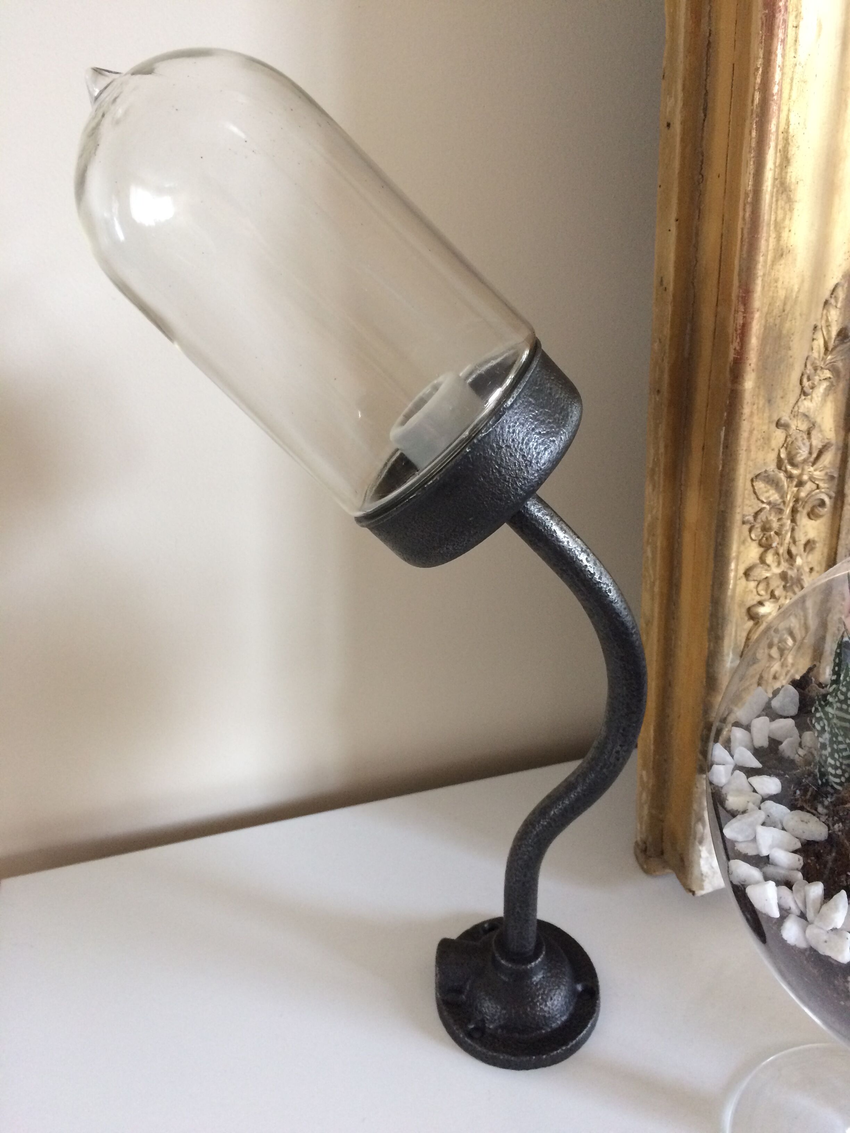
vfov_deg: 61.7
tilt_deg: -30.5
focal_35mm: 29
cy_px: 566
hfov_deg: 48.2
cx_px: 425
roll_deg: +2.8
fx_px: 949
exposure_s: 1/33
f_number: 2.2
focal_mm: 4.15
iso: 250
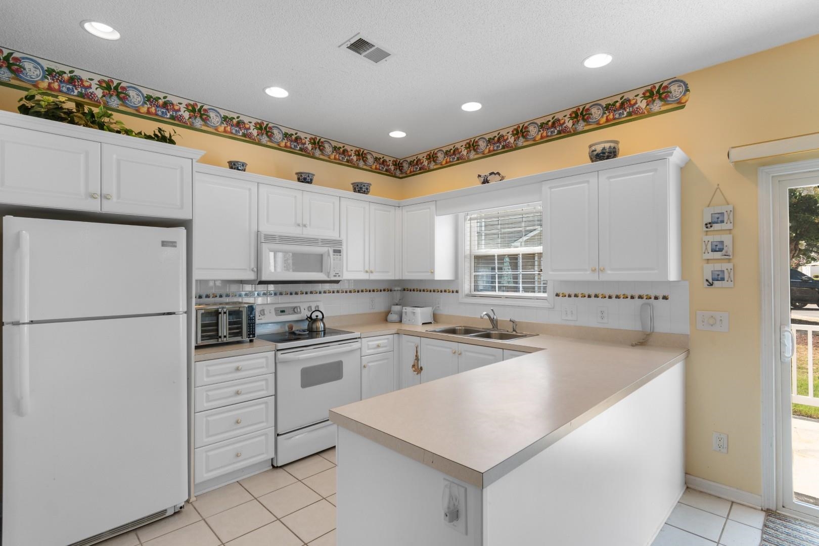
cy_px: 273
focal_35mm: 17
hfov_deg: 93.3
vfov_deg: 70.4
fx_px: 387
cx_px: 410
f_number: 4.8
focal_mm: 11.5
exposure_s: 1/30
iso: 100
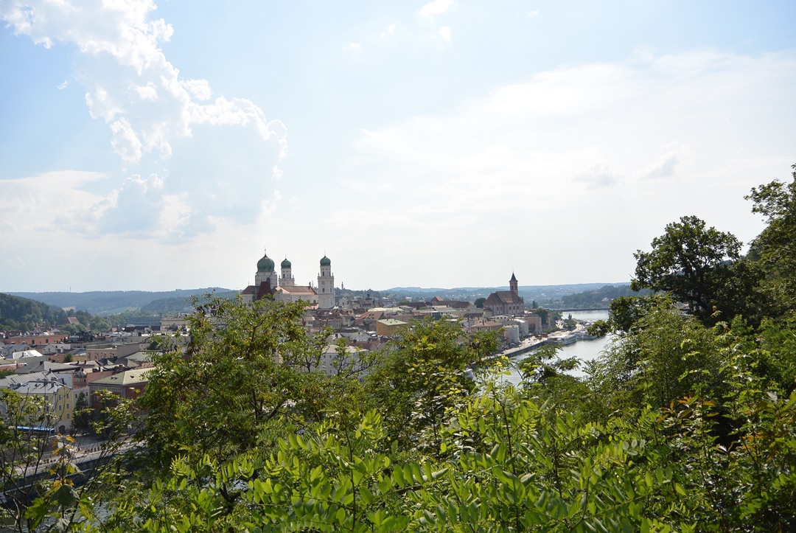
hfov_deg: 63.6
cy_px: 266
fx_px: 642
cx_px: 398
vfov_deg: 45.1
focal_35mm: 29
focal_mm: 11
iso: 100
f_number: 3.5
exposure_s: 1/2500
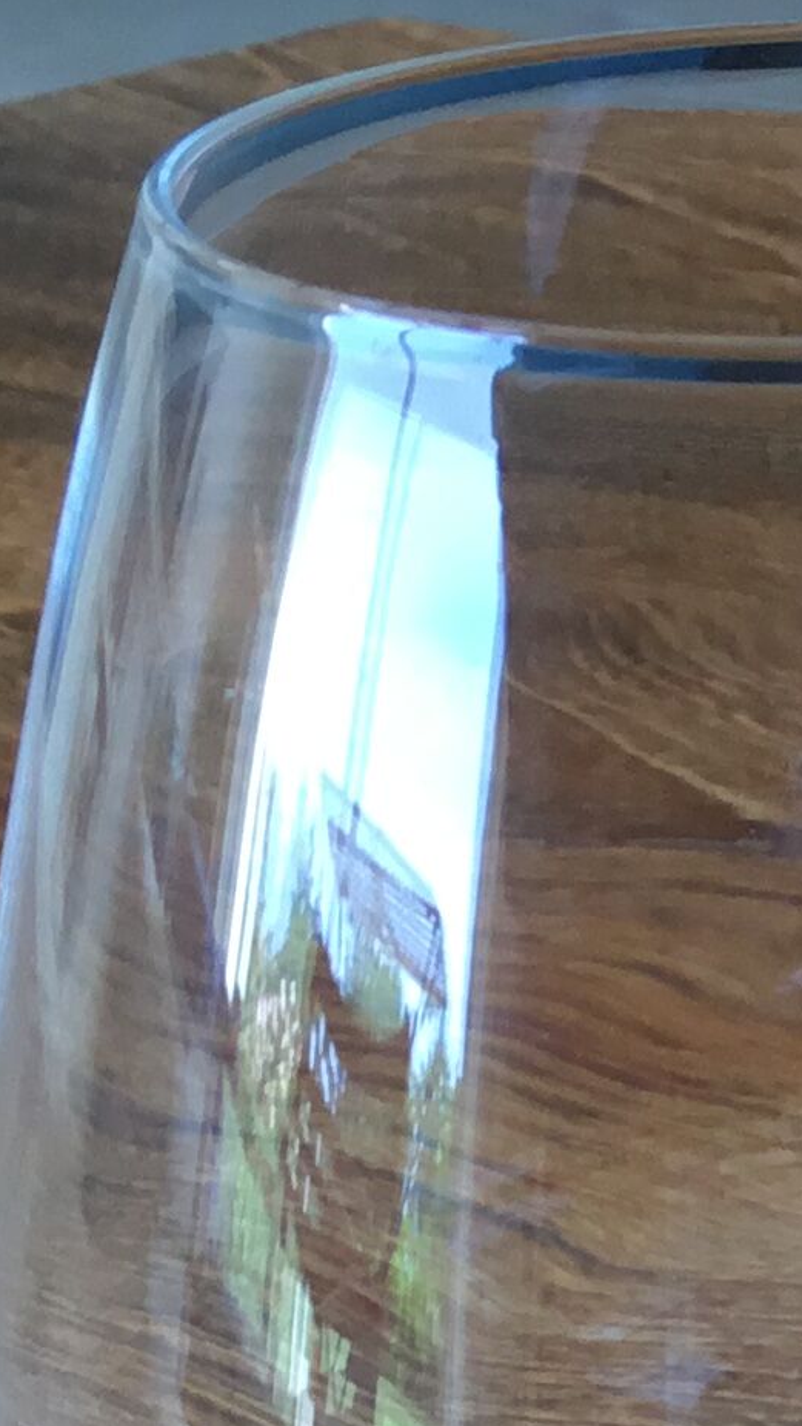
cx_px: 1251
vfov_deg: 17.2
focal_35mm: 119
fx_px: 4498
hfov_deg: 9.8
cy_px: 1705
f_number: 2.4
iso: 32
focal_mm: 3.3
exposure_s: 1/50
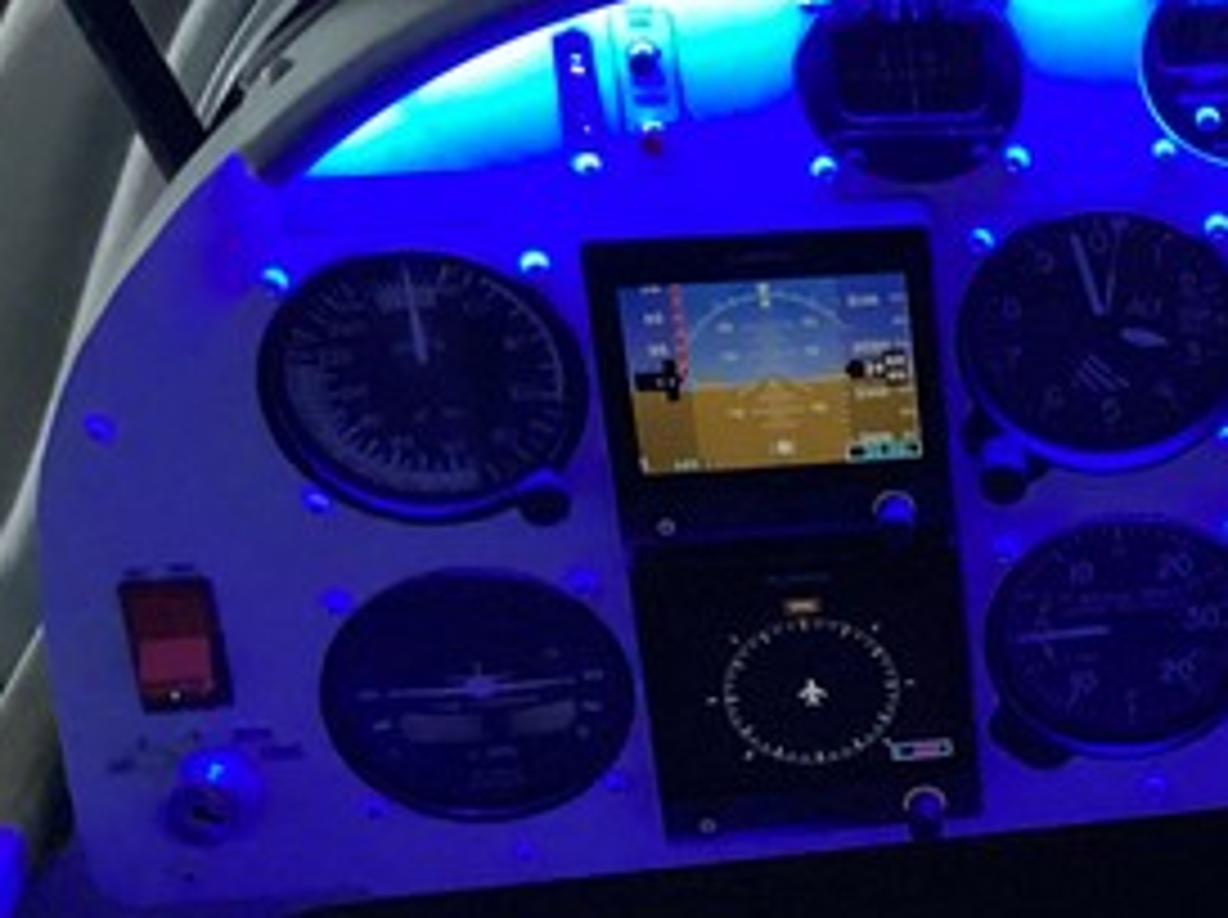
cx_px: 1741
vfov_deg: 16.2
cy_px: 554
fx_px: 3224
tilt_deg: -28.5
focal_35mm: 91
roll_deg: -2.4
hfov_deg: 19.3
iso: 640
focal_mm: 3.3
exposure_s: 1/20
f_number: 2.4
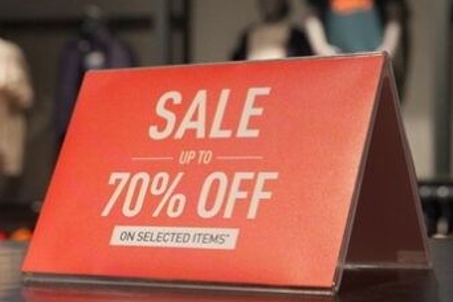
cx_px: 140
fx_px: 1208
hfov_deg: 21.1
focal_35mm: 96
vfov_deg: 14.2
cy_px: 209
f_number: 5
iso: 1000
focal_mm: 41
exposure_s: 1/250
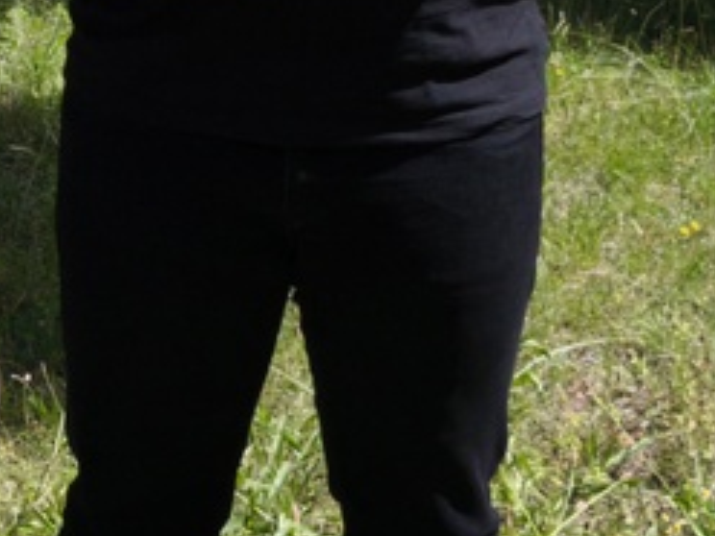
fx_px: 3924
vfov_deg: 7.8
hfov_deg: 10.1
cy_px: 110
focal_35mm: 190
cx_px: -363
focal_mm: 6.57
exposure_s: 1/2093
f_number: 1.6
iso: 50
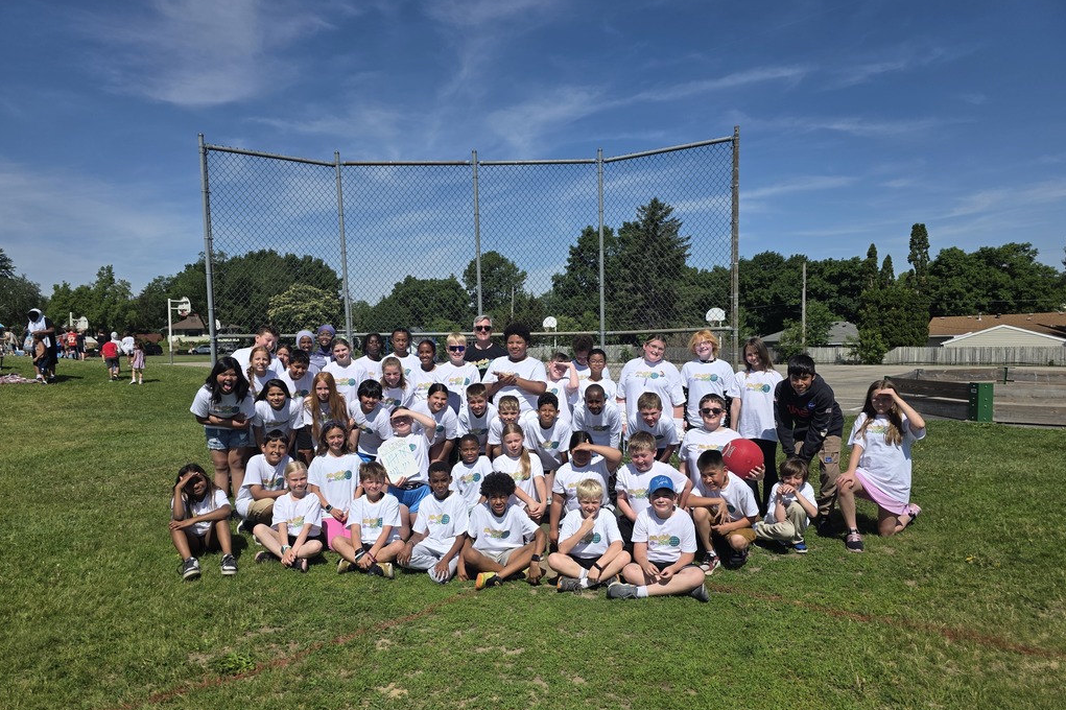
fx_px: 710
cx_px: 532
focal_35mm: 24
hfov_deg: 73.8
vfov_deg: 53.1
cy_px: 373
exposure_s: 1/7944
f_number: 1.7
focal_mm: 6.3
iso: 64
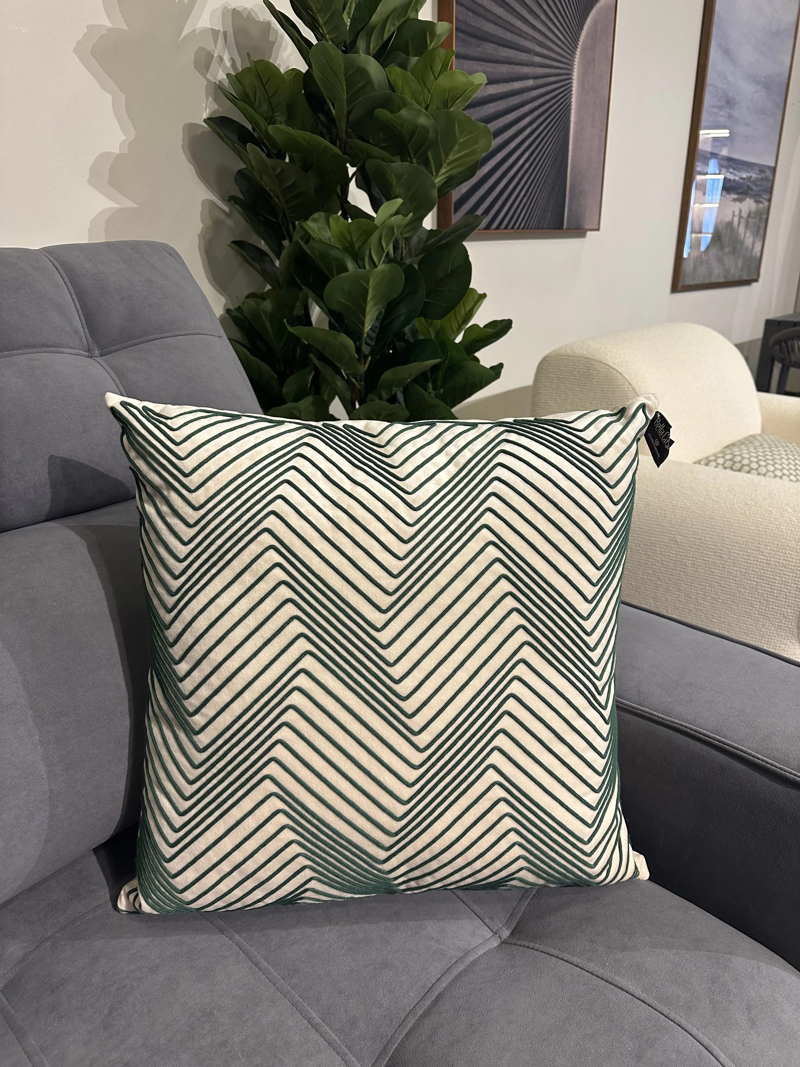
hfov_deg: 56.8
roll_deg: -0.9
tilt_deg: -20.4
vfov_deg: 71.6
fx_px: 740
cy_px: 534
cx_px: 400
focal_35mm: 24
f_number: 1.78
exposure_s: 1/100
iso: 200
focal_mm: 6.86
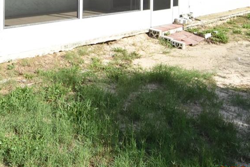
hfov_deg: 45.9
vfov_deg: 28.5
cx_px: 89
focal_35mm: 42
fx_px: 292
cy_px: -25
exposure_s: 1/4000
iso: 800
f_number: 3.5
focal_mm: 10
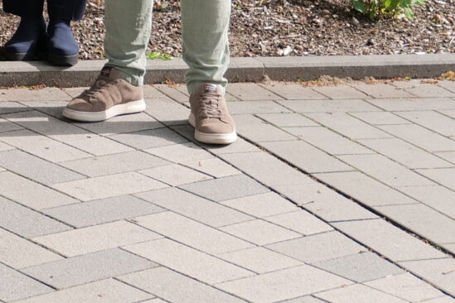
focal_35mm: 154
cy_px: -332
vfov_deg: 8.4
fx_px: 1946
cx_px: -199
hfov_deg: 12.7
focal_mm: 33
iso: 100
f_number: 4.3
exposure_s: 1/320
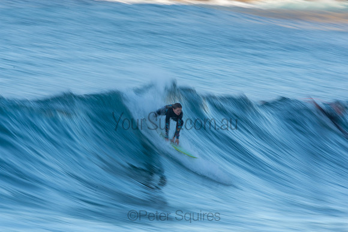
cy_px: 116
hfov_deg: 2.7
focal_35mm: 750
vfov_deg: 1.8
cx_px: 174
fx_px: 7251
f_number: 20
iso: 100
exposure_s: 1/20
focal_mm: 500
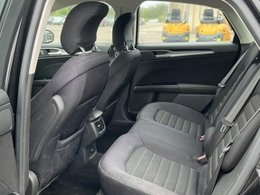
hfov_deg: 47.9
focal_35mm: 39
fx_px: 293
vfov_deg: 36.4
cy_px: 132
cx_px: 136
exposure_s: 1/122
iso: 50
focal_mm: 3
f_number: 1.8
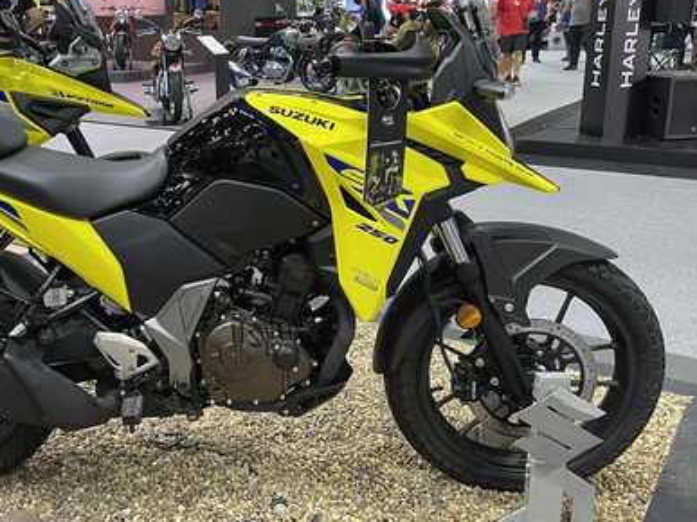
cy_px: 195
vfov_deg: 36.6
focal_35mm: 39
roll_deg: +0.5
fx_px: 785
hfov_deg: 46.7
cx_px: 204
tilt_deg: -13.4
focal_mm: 5.1
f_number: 1.6
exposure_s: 1/50
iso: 100
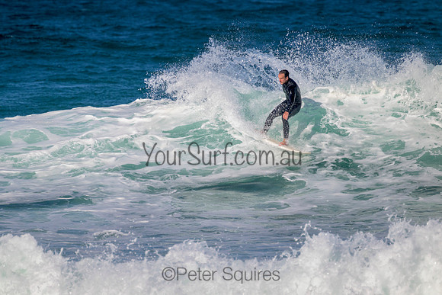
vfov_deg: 1.7
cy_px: 148
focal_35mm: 800
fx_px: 9824
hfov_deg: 2.6
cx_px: 221
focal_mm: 800
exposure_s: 1/2000
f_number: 11
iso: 900
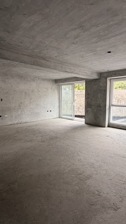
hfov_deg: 52.9
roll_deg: +0.0
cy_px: 115
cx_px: 80
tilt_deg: -8.5
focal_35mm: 21
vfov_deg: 83.8
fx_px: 125
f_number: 2.2
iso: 80
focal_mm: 2.22
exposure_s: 1/121
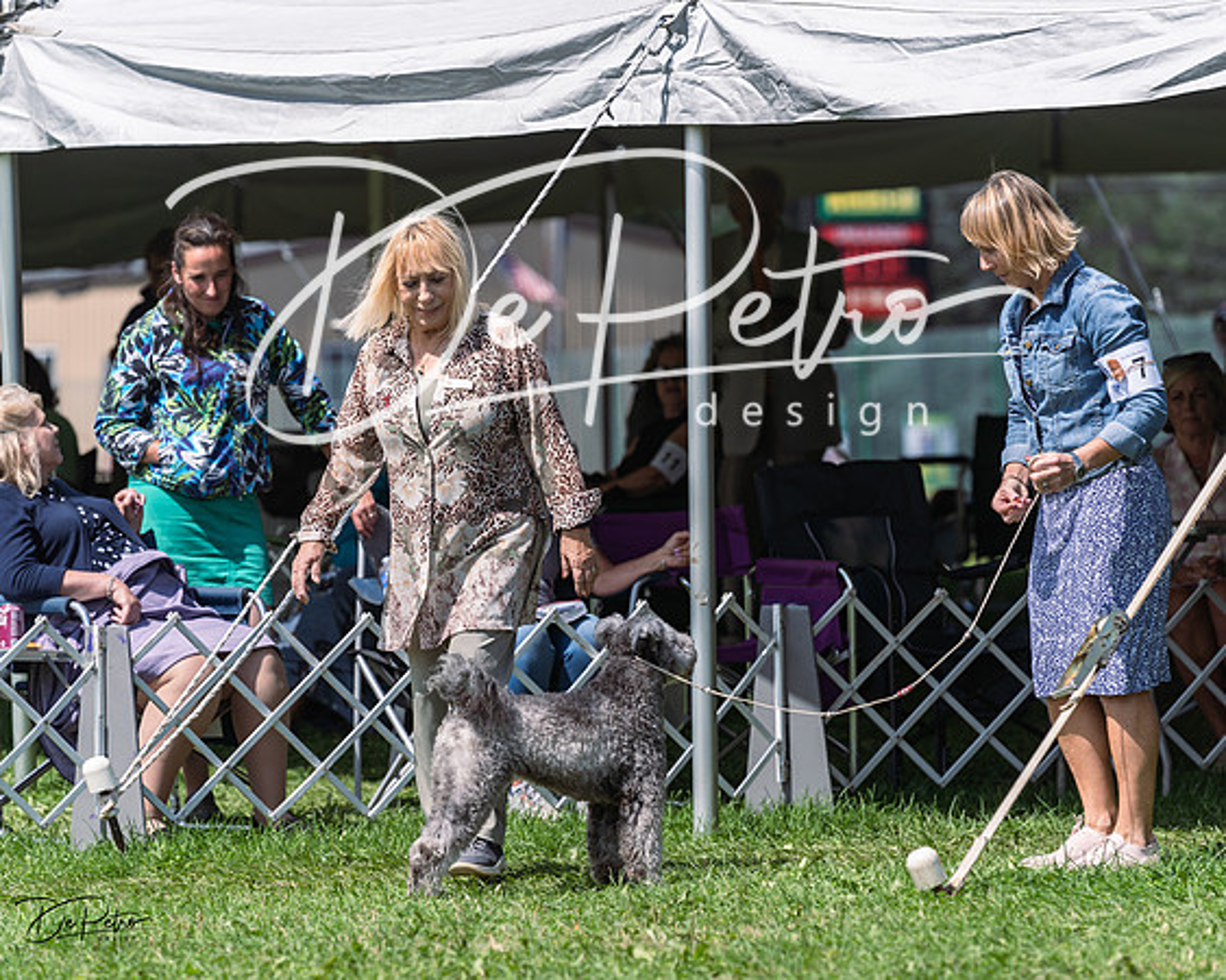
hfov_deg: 8.6
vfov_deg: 6.9
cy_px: 490
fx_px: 8170
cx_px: 613
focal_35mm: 225
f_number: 4.5
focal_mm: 200
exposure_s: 1/1000
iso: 100
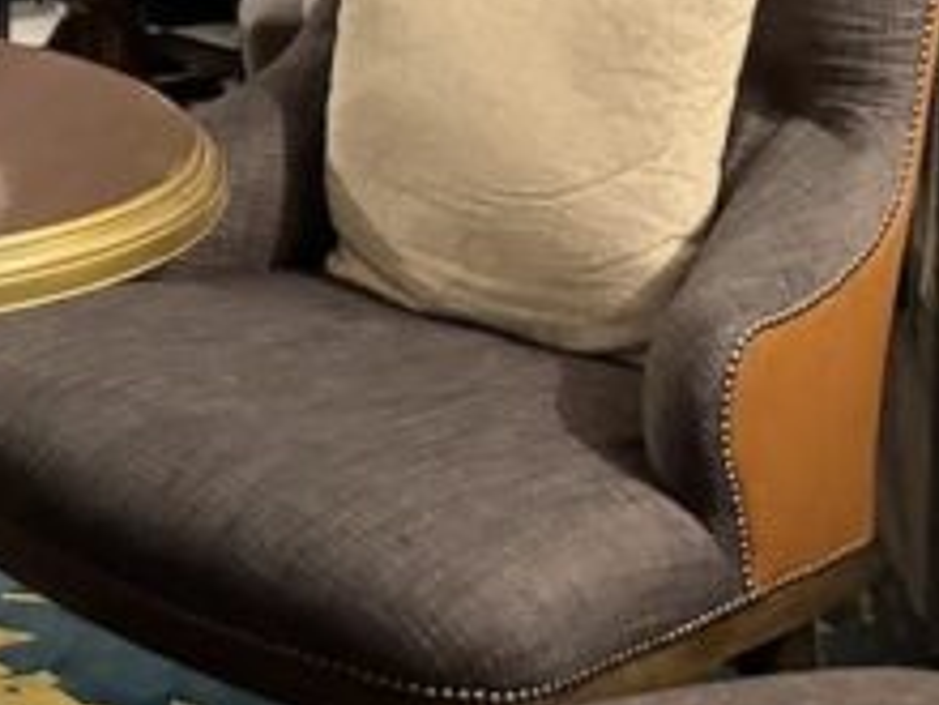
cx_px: -333
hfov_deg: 21.1
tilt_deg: -6.6
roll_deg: -2.9
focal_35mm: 83
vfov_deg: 16.9
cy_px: -184
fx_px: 2251
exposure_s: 1/33
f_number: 1.78
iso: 1000
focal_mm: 6.76
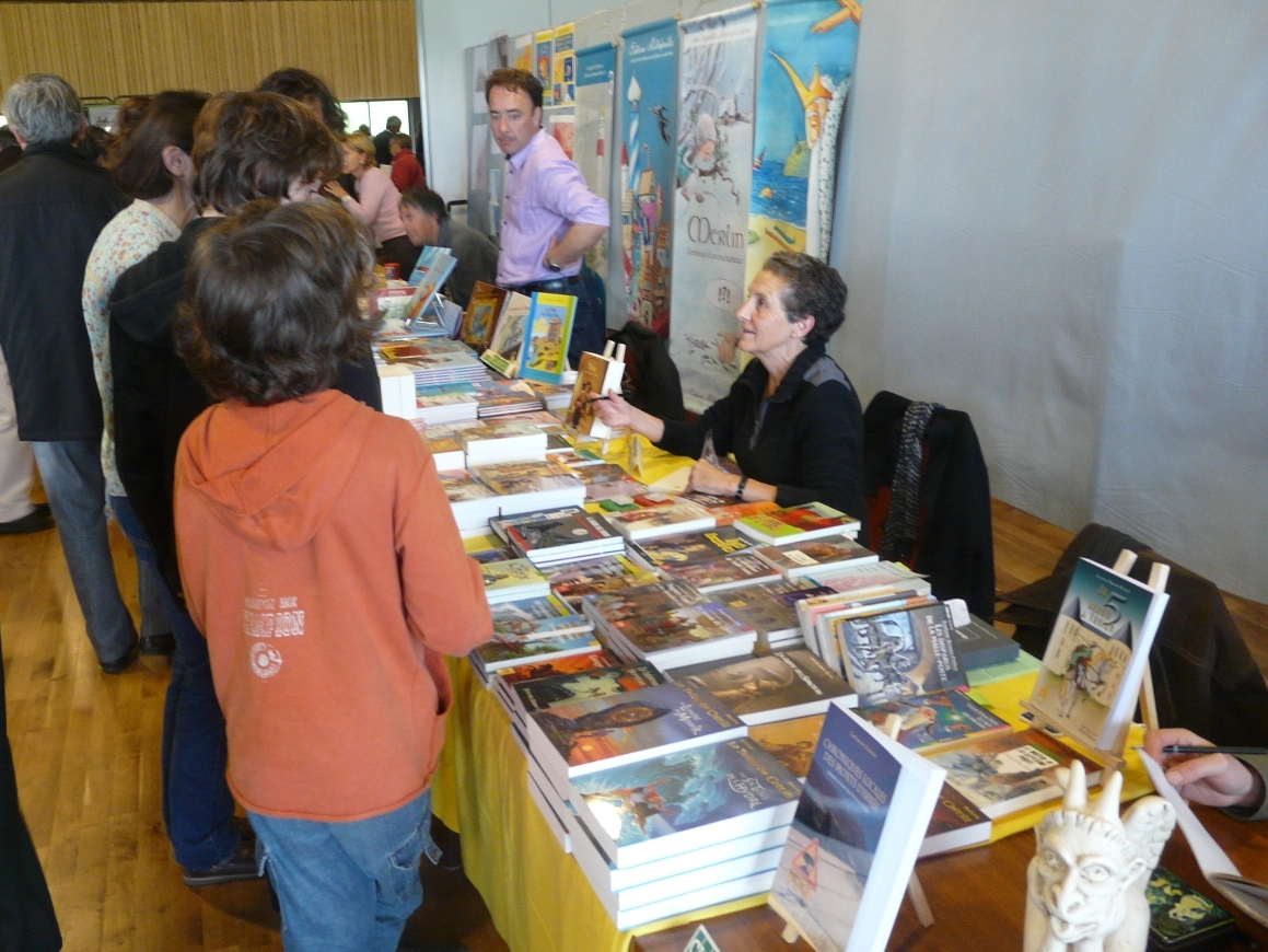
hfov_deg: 63.4
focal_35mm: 28
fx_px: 1026
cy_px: 476
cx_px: 634
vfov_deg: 49.8
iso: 200
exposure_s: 1/25
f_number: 2.8
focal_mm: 4.6
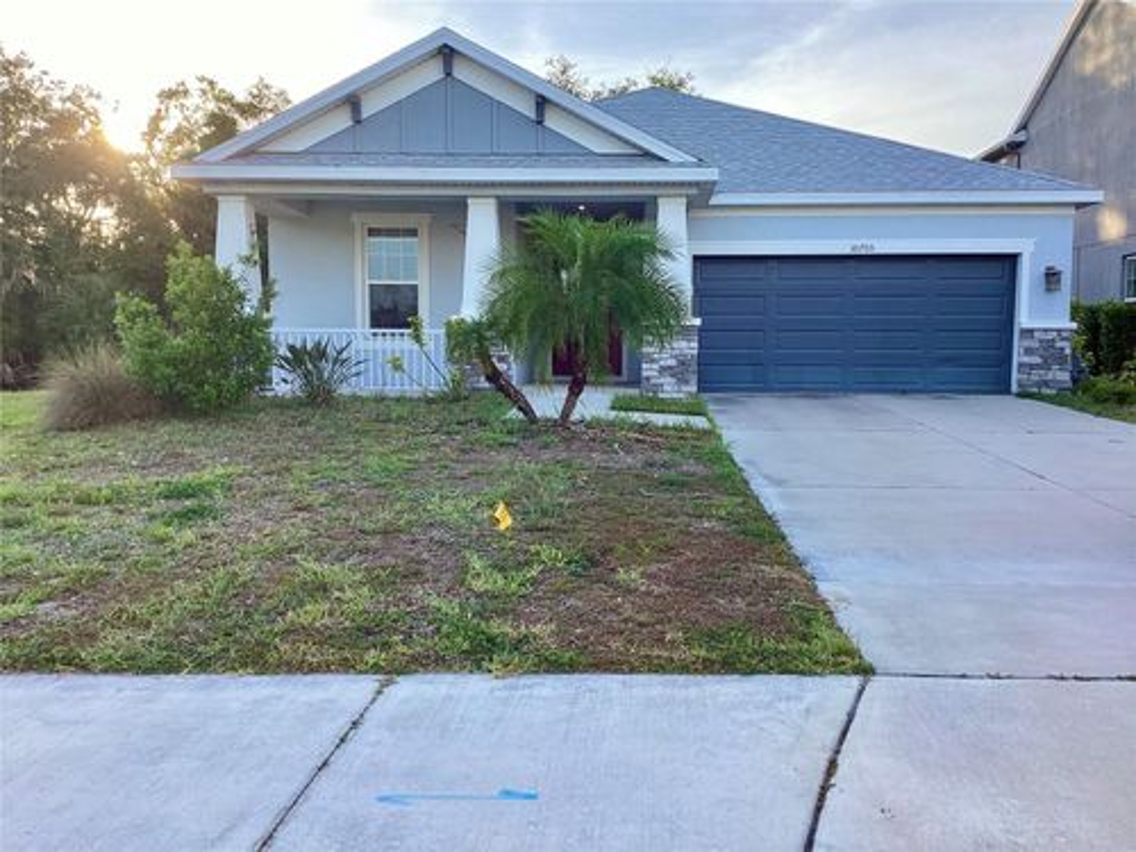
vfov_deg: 45.4
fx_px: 1017
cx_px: 568
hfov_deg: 58.4
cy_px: 426
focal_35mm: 31
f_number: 2.4
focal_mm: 3.3
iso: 25
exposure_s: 1/252
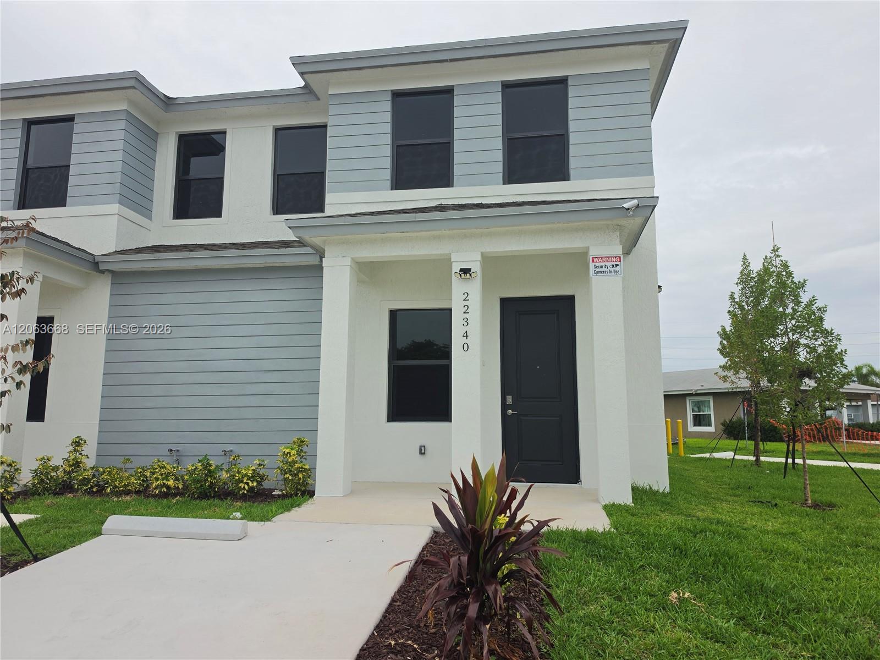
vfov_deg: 58.9
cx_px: 440
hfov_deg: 73.9
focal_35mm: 23
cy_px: 330
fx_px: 585
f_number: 1.4
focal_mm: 6.5
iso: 64
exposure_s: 1/7329
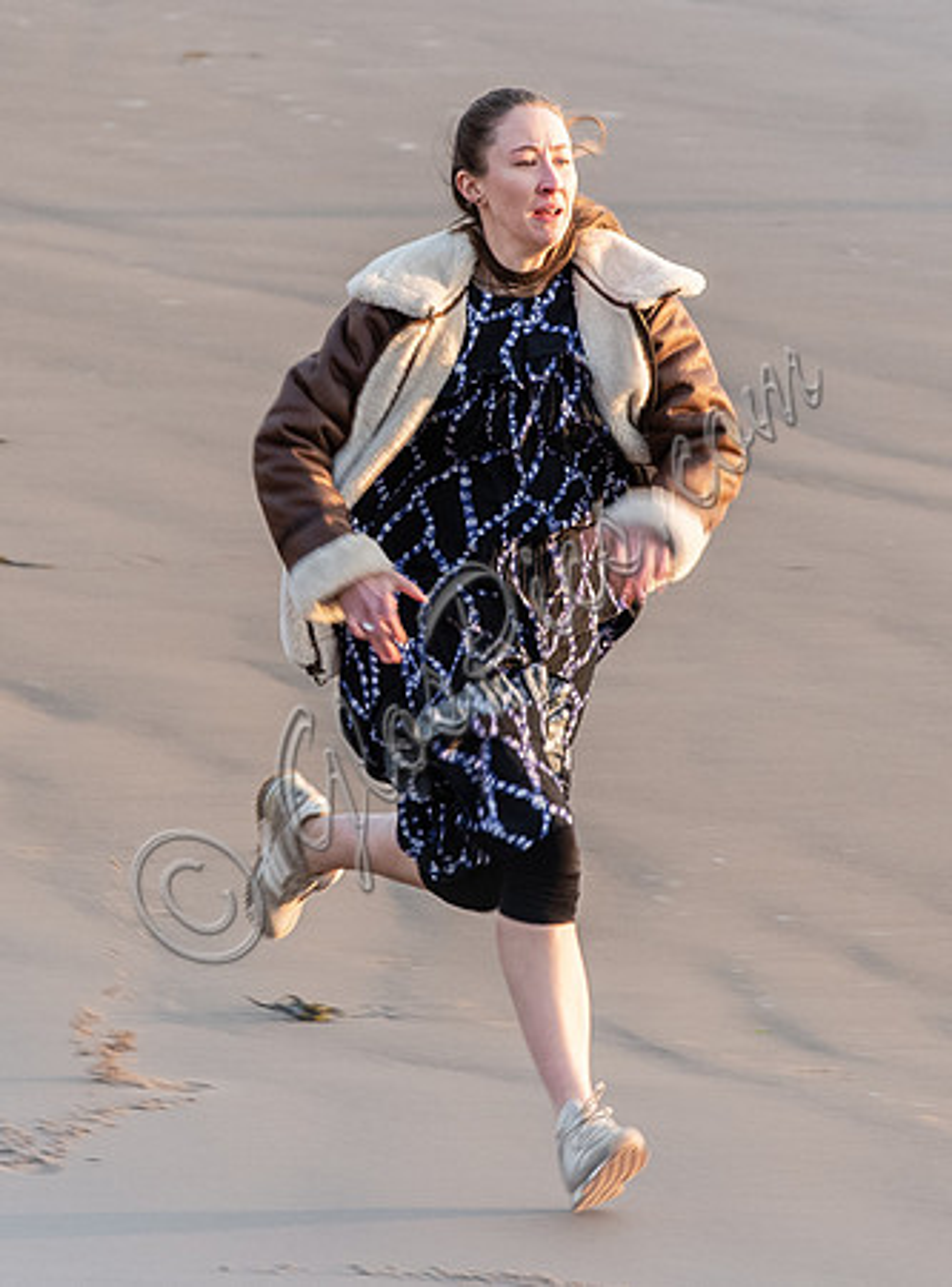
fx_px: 23575
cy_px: 539
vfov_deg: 3.1
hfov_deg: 2.3
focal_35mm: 637
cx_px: 463
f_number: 5.6
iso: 640
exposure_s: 1/200
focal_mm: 200
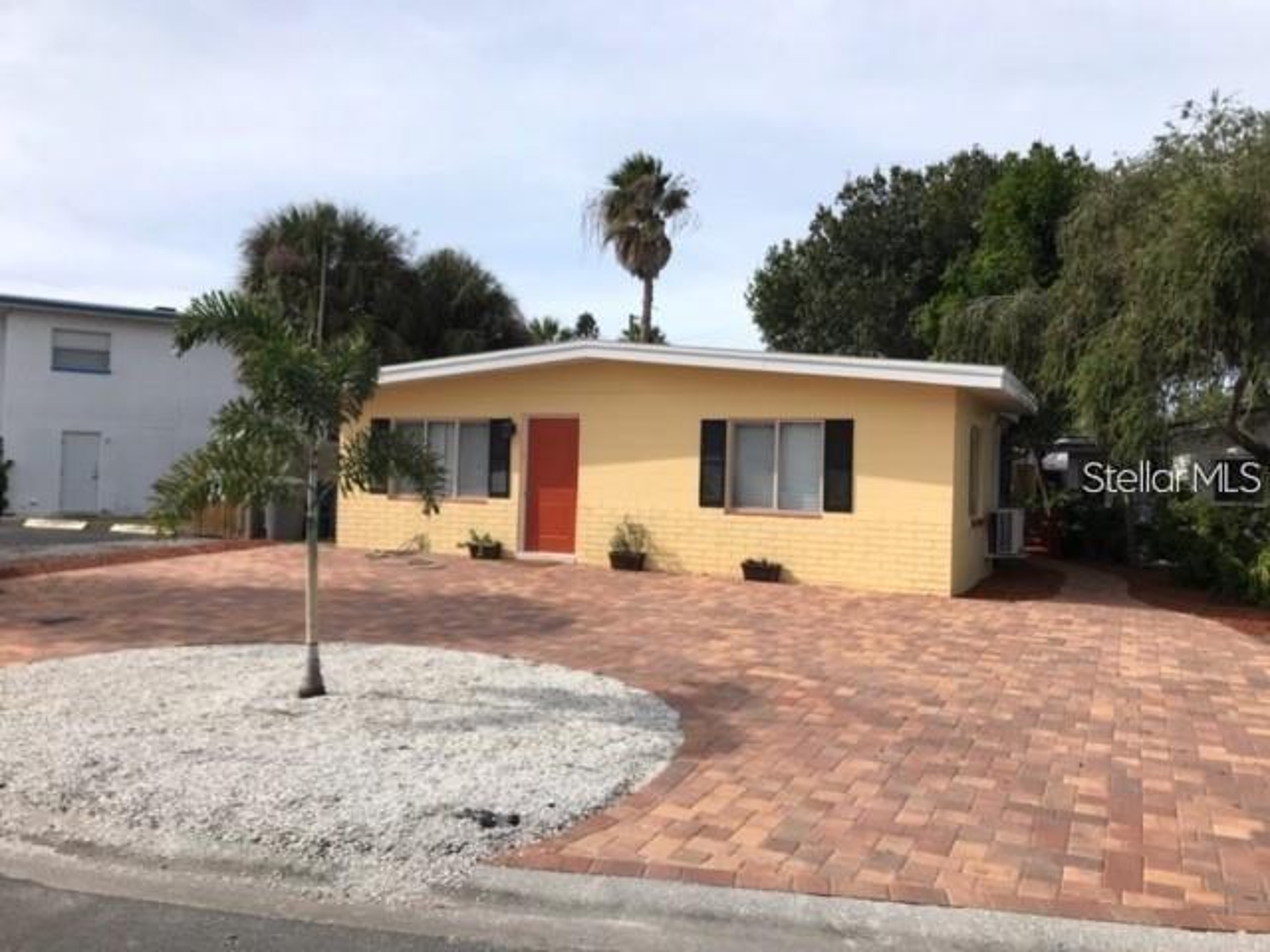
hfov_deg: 63.4
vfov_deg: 49.7
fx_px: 1027
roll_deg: -2.0
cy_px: 476
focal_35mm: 28
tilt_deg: +0.2
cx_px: 635
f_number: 1.8
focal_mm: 3.99
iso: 20
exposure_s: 1/3096
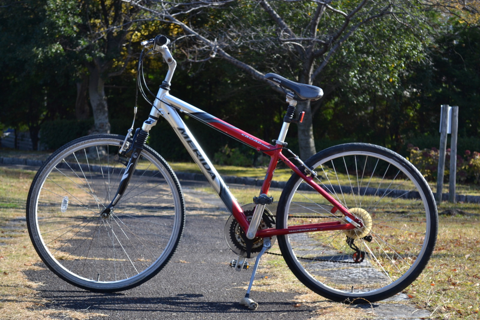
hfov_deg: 24.6
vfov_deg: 16.5
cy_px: 160
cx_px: 240
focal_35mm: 82
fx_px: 1100
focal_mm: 55
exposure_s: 1/160
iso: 100
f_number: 6.3
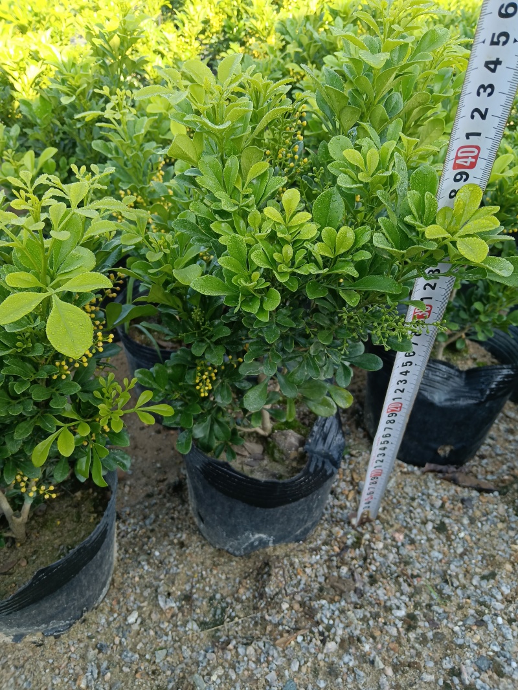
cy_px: 345
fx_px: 519
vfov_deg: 67.3
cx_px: 259
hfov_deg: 53.1
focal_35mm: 26
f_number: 1.8
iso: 239
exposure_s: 1/100
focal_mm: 4.05
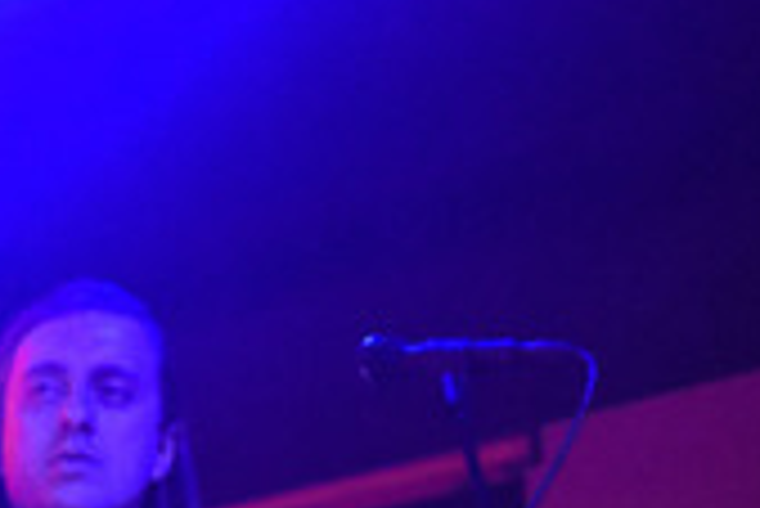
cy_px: 589
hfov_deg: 18.5
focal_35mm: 104
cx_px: -178
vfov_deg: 12.9
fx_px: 2197
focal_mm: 26
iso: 4000
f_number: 3.2
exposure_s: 1/60
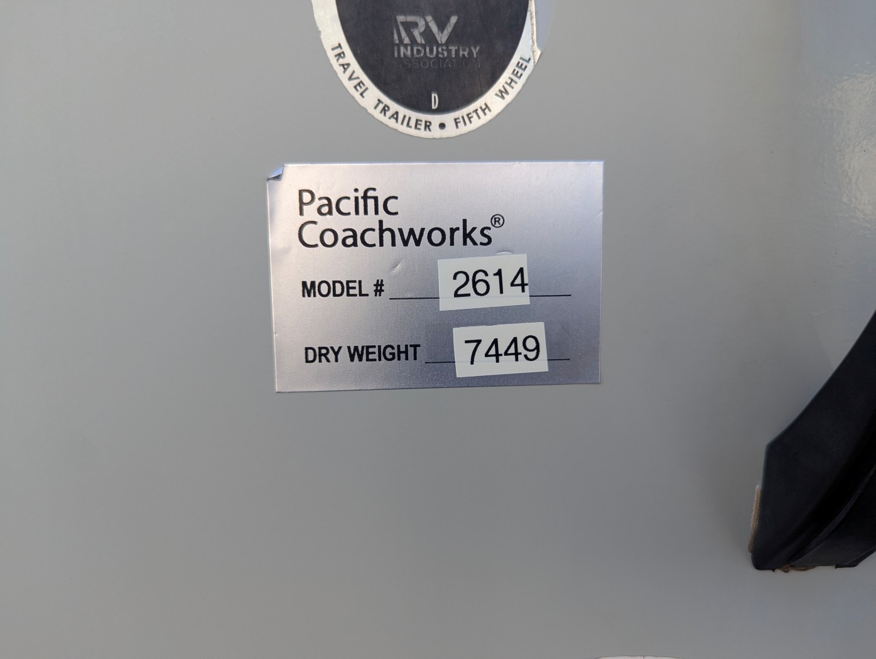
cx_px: 438
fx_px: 608
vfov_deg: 56.9
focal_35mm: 24
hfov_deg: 71.5
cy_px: 330
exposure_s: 1/596
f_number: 1.85
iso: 45
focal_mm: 6.81
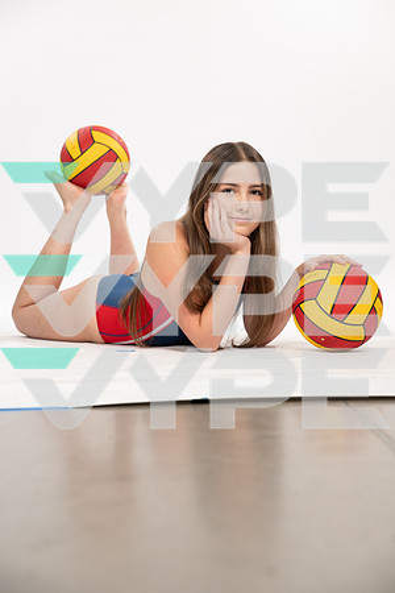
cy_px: 296
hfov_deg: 19.5
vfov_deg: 28.8
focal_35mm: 70
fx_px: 1152
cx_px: 198
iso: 200
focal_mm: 70
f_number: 5.6
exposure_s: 1/250
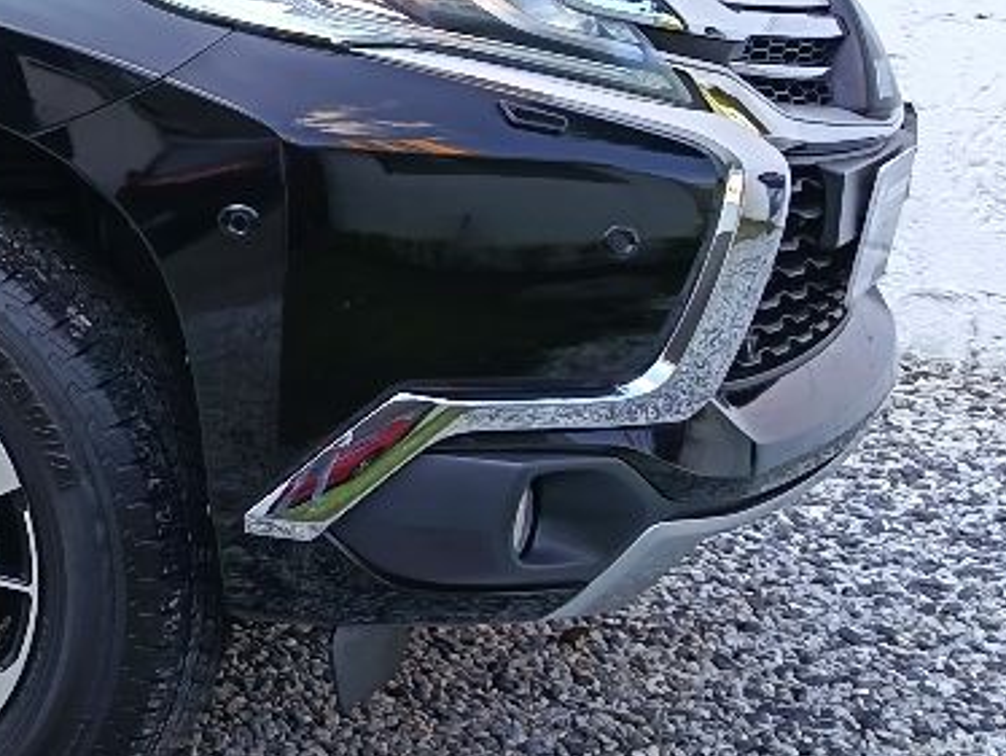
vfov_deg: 18.9
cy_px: 126
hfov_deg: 22.2
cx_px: -360
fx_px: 2239
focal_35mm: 77
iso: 184
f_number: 1.75
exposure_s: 1/120
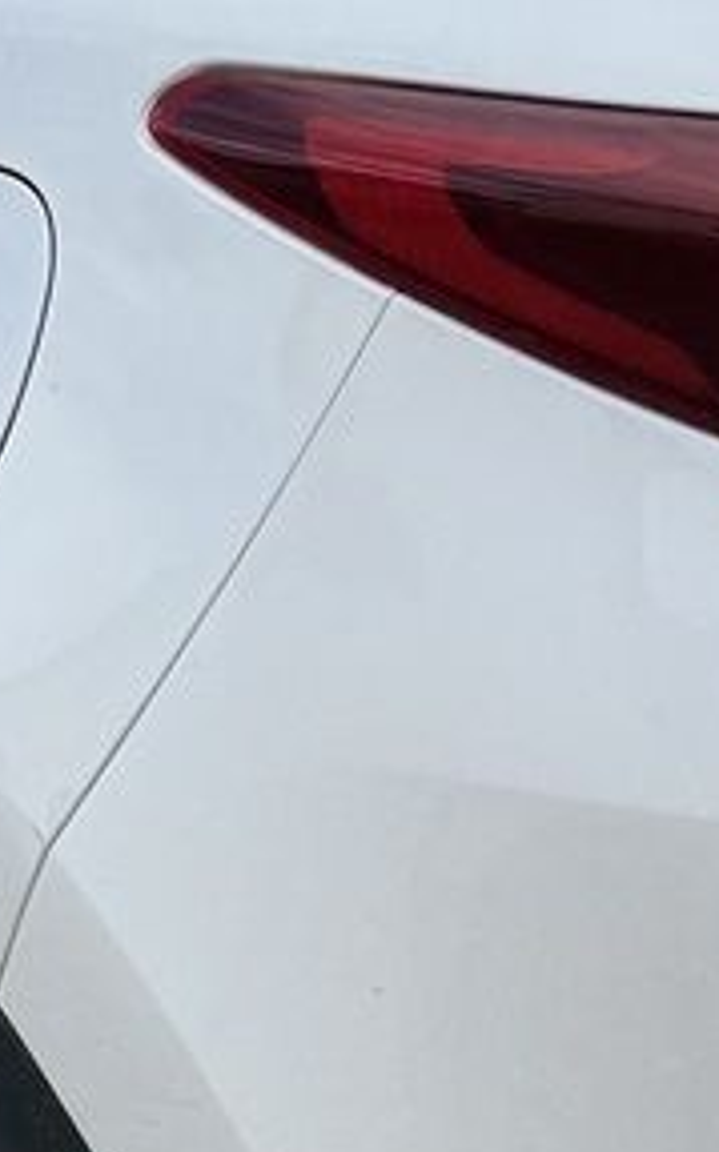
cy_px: 698
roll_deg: -1.6
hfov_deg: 9.2
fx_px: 4459
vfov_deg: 14.7
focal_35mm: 142
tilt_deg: -12.7
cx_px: 289
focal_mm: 6.76
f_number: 1.78
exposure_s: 1/2833
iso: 80
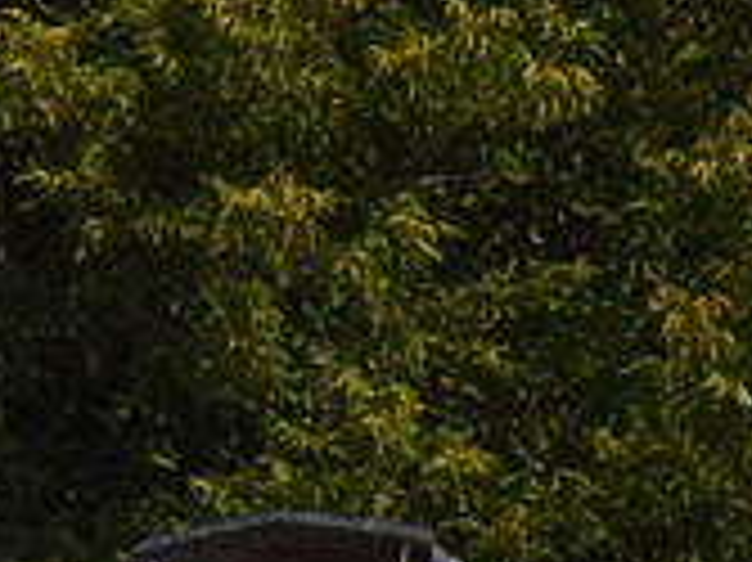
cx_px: 2098
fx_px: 10126
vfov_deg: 3.1
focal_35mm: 466
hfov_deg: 4.1
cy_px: 1637
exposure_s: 1/1000
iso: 200
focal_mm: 45
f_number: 8
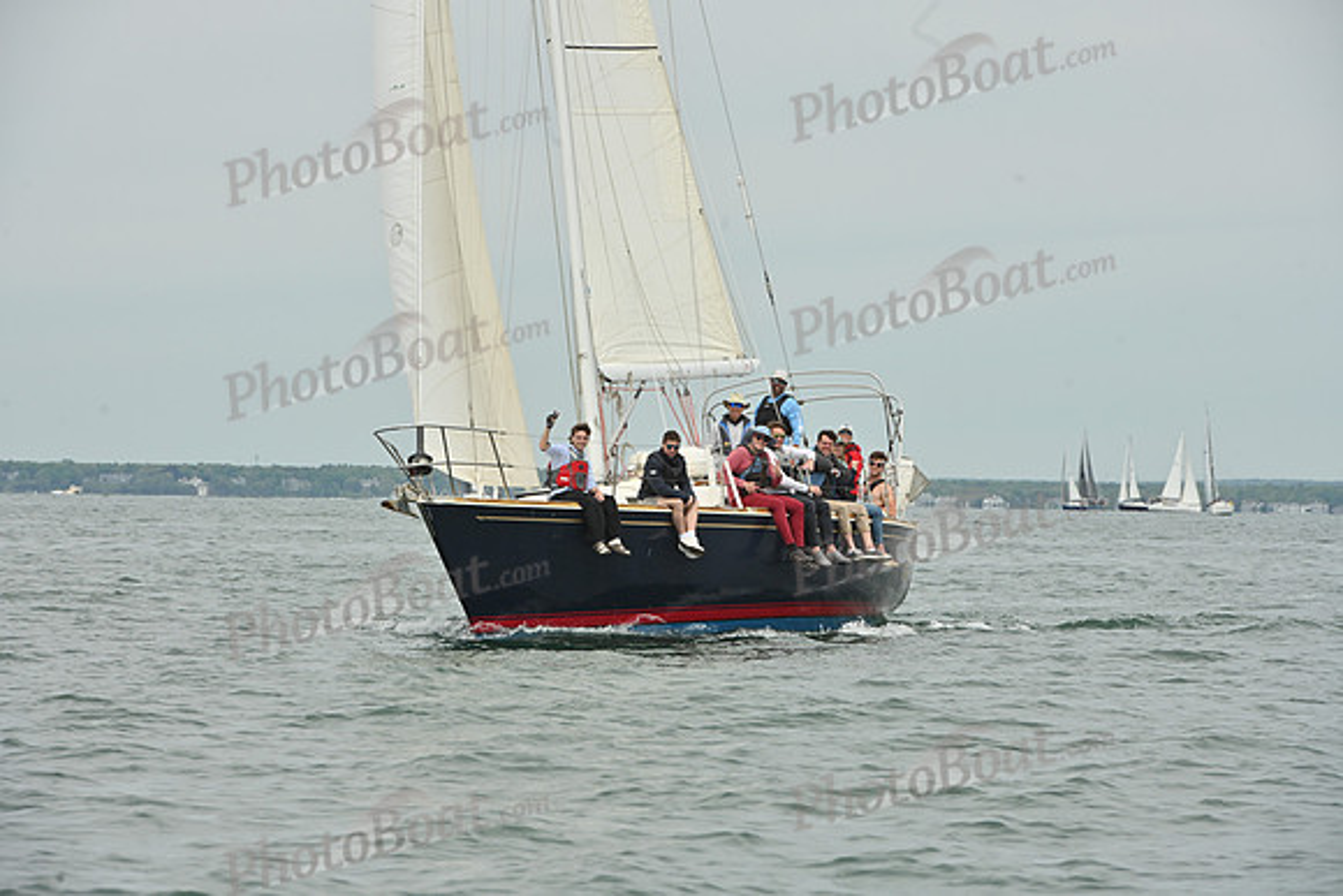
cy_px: 448
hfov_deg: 10.3
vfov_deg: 6.9
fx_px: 7463
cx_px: 672
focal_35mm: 200
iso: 320
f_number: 13
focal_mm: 200
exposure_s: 1/800
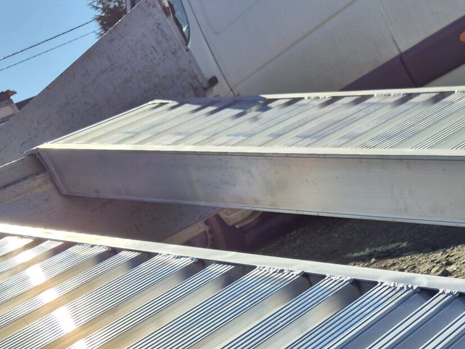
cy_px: 301
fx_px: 954
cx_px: 386
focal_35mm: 71
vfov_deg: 20.4
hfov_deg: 26.8
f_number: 1.8
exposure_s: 1/5152
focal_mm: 5.4
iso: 25
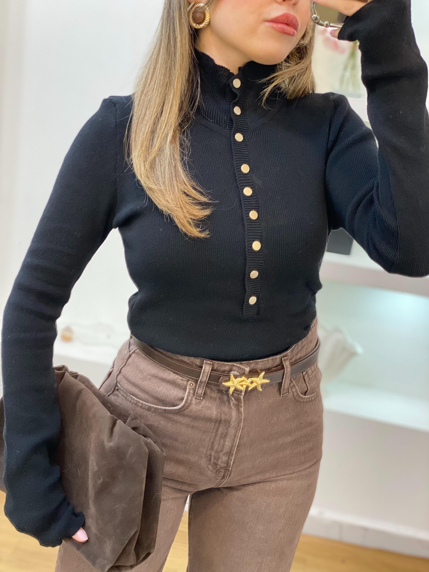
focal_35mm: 52
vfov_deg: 36.8
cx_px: 214
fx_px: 859
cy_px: 286
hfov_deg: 28.0
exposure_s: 1/100
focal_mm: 6
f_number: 2
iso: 200
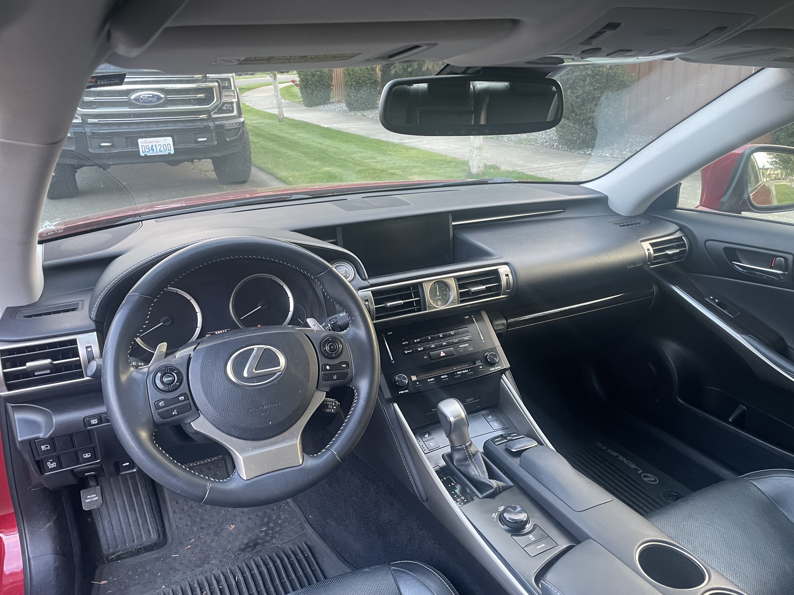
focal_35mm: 26
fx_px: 596
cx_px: 397
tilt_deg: -20.6
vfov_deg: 53.1
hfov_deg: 67.3
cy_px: 298
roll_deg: +2.6
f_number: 1.6
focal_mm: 4.2
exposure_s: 1/60
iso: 200
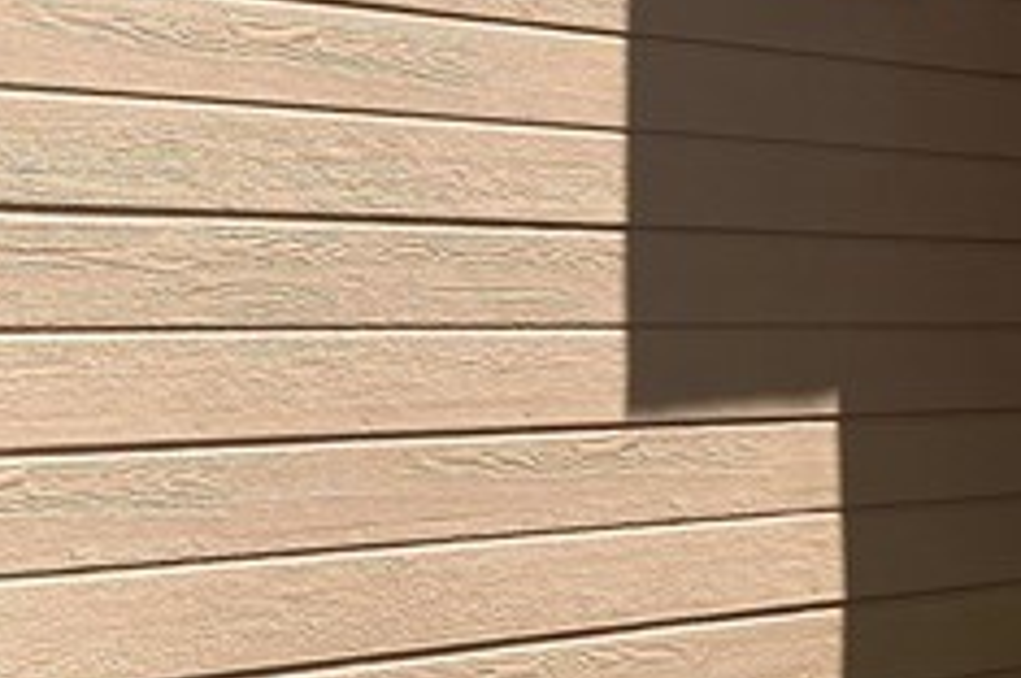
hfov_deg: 17.4
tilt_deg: +7.3
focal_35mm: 118
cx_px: 617
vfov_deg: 11.4
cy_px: -109
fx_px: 3342
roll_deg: -0.1
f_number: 1.8
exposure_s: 1/1866
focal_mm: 4.25
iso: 32
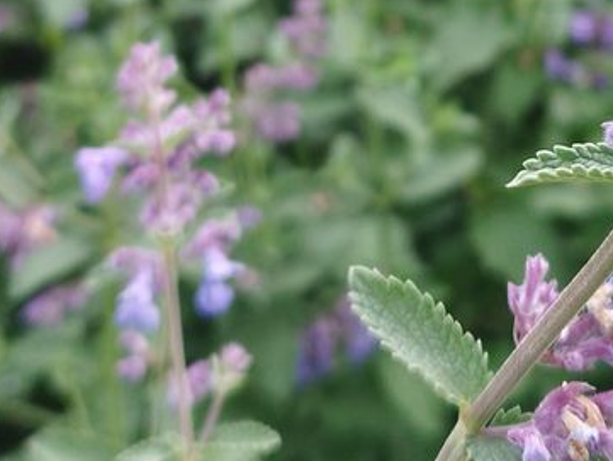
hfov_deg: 22.8
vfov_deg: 16.2
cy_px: -179
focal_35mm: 85
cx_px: 453
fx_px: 1506
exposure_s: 1/50
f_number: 1.89
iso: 140
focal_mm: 5.89
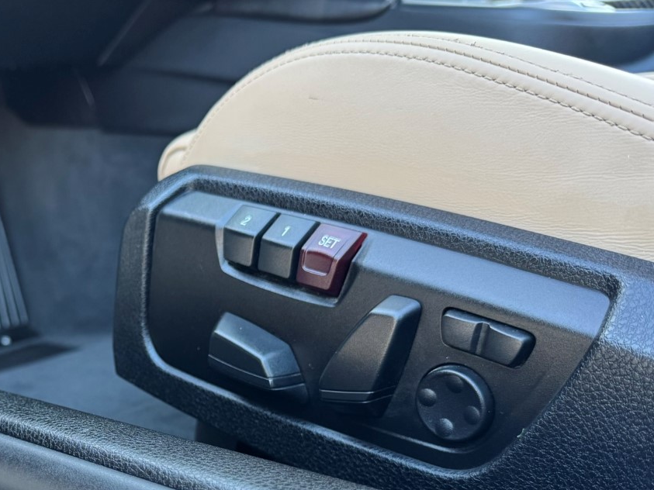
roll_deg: +0.5
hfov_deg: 43.9
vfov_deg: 33.8
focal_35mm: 41
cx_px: 145
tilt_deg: -20.5
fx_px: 775
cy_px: 412
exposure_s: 1/109
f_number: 1.78
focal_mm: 6.76
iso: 200
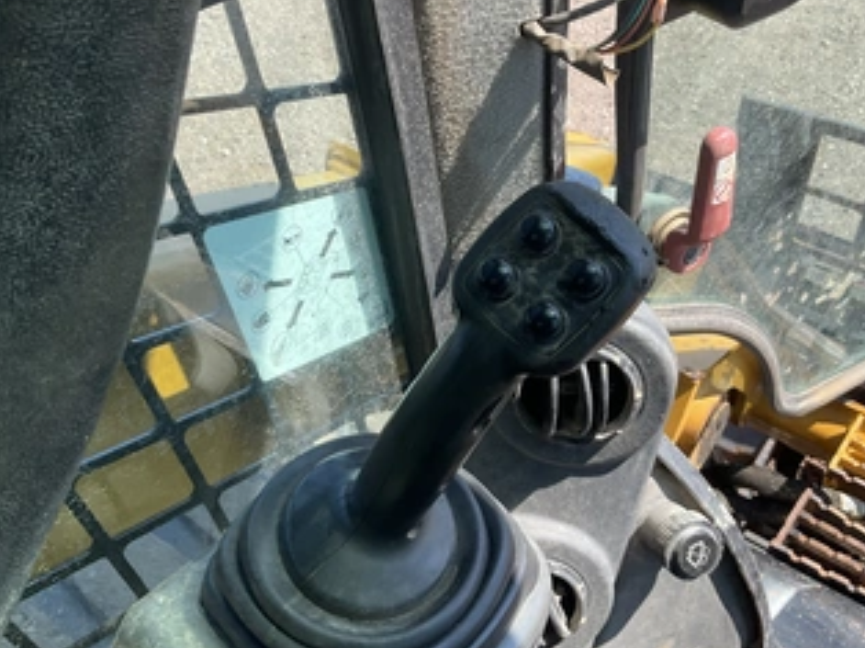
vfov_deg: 38.6
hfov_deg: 50.0
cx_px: 493
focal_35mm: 37
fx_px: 924
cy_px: 303
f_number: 1.8
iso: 25
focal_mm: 3
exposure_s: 1/540
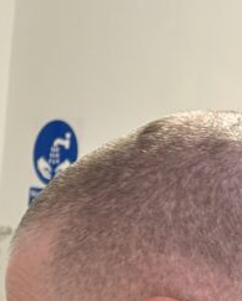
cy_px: 465
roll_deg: -1.0
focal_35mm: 99
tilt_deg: -23.6
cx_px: -172
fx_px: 885
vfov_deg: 17.3
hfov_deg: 14.1
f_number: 1.78
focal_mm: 6.86
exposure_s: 1/50
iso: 125
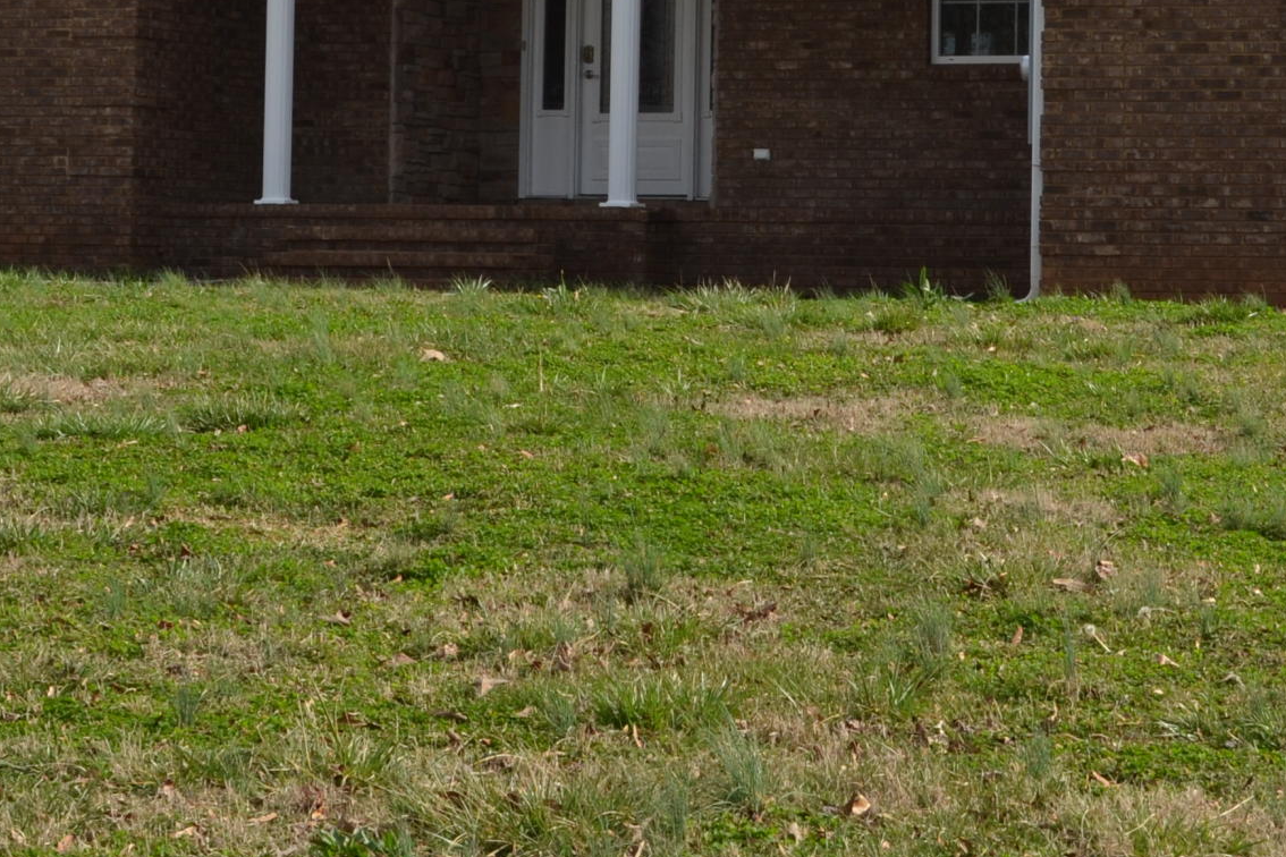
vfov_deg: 10.7
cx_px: 805
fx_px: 4536
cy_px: -25
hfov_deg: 16.1
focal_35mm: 127
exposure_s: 1/200
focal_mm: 32
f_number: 7.1
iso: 100
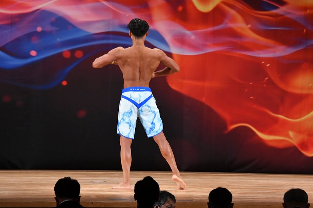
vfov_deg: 6.3
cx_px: 156
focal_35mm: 217
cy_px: 104
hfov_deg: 9.5
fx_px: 1886
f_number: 5.6
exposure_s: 1/400
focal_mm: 145
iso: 3200
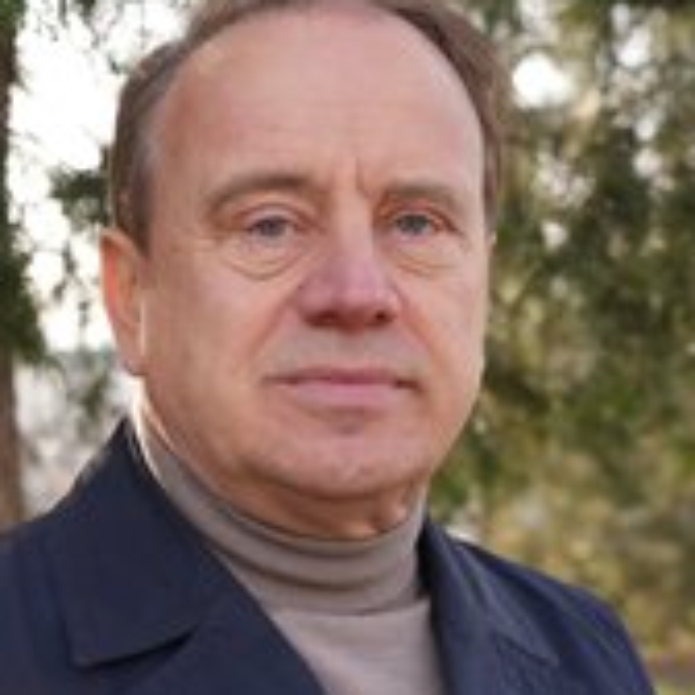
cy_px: 412
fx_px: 1794
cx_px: 66
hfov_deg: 21.4
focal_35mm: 79
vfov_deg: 21.9
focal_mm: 39
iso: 100
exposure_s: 1/80
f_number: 4.5
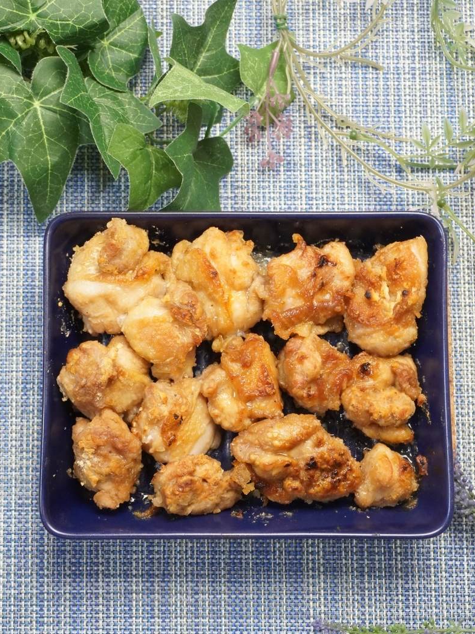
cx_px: 240
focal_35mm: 55
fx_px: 998
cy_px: 354
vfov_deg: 35.2
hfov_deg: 26.8
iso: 2000
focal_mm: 33
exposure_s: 1/100
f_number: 5.6
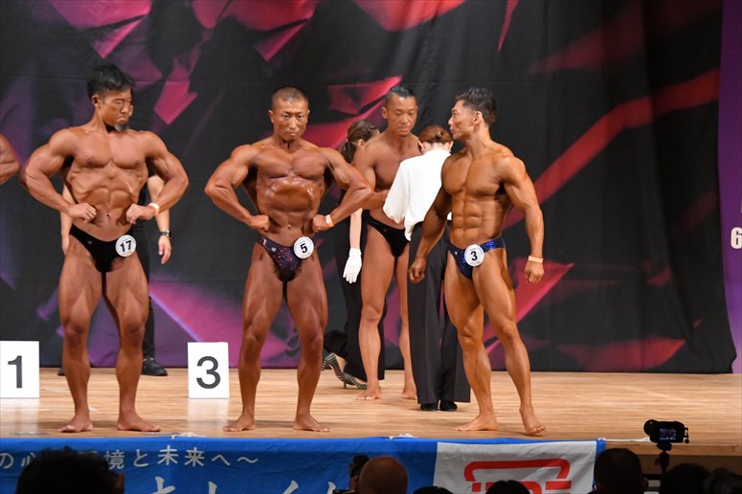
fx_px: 4161
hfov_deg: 10.2
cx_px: 371
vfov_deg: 6.8
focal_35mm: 202
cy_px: 247
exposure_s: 1/400
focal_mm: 135
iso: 6400
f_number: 5.6
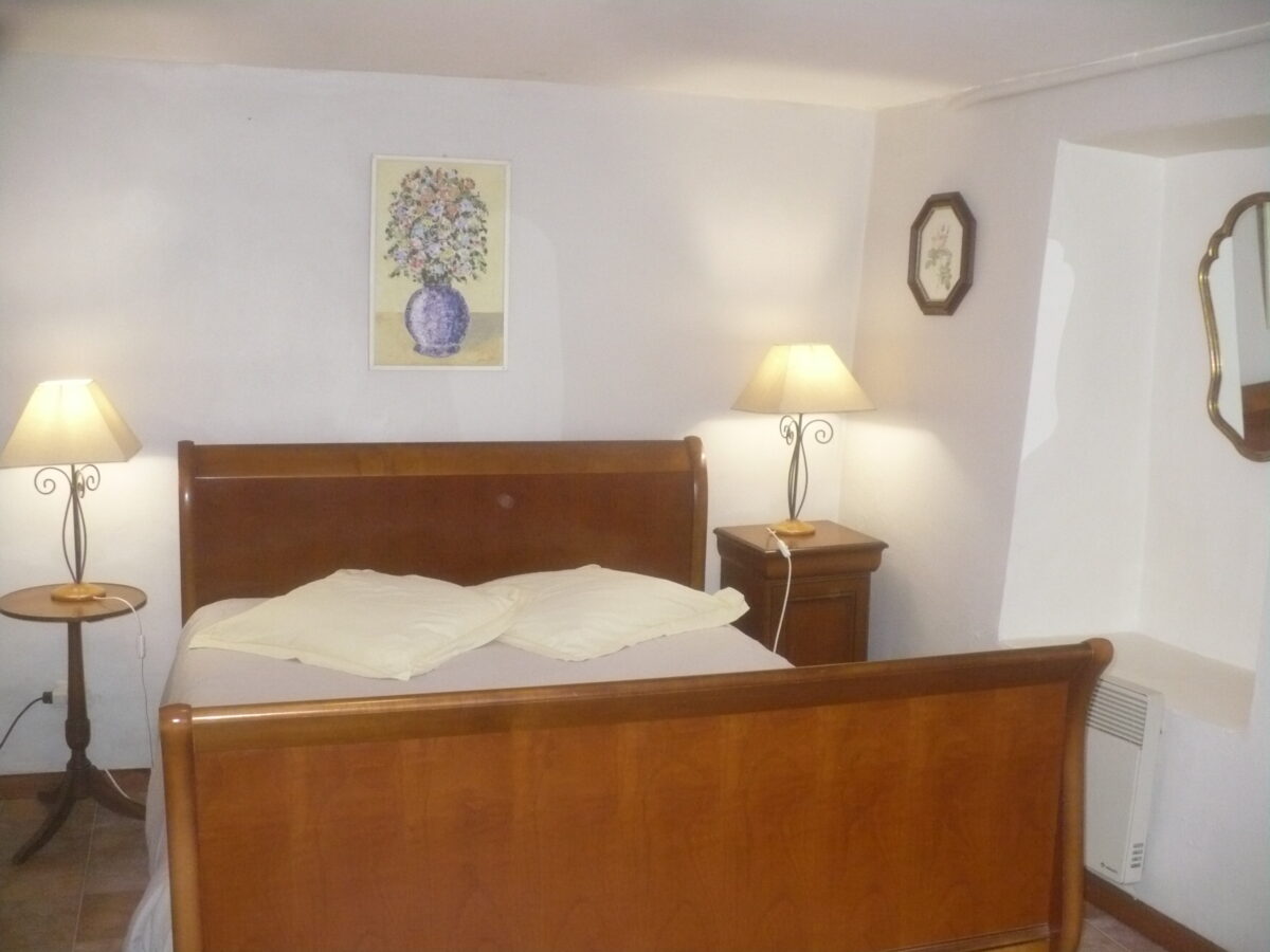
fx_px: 1357
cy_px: 476
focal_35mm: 37
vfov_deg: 38.7
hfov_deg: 50.1
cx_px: 635
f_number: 2.8
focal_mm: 6.1
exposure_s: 1/30
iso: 320
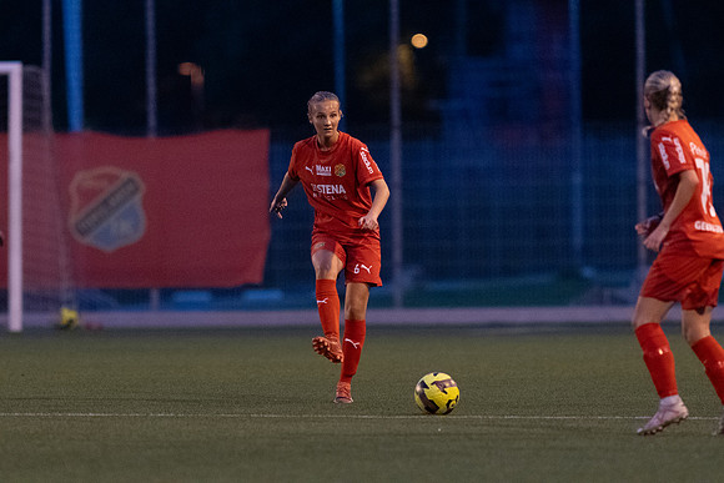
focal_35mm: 600
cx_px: 362
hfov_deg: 3.4
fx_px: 12069
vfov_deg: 2.3
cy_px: 242
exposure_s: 1/640
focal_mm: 300
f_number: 3.2
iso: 8000
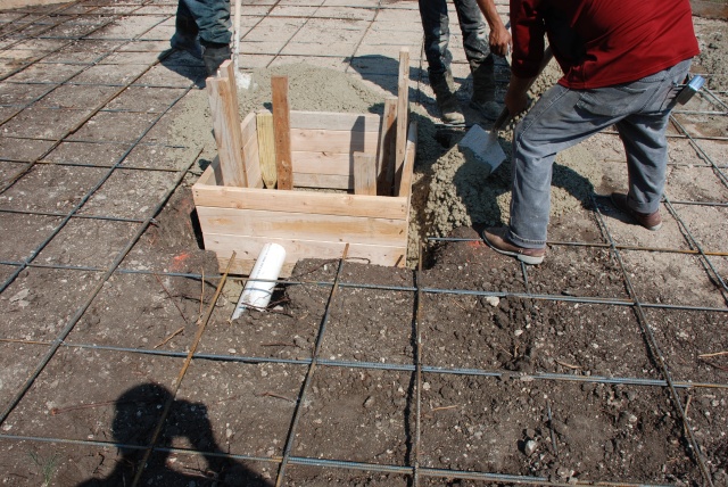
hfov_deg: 61.9
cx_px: 364
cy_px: 244
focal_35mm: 30
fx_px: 607
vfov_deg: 43.7
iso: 100
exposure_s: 1/250
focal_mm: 20
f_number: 8
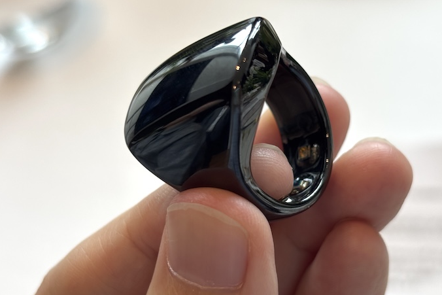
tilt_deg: -44.4
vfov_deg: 21.2
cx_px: 253
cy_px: 122
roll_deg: +15.8
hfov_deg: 31.4
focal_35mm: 64
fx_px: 786
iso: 32
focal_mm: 5.96
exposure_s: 1/256
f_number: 1.6
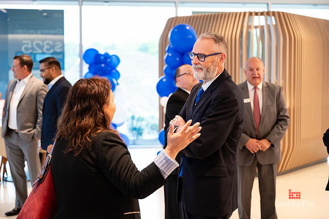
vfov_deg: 23.0
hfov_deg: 33.9
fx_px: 539
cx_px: 164
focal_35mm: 59
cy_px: 110
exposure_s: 1/200
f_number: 3.2
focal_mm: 59
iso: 1000
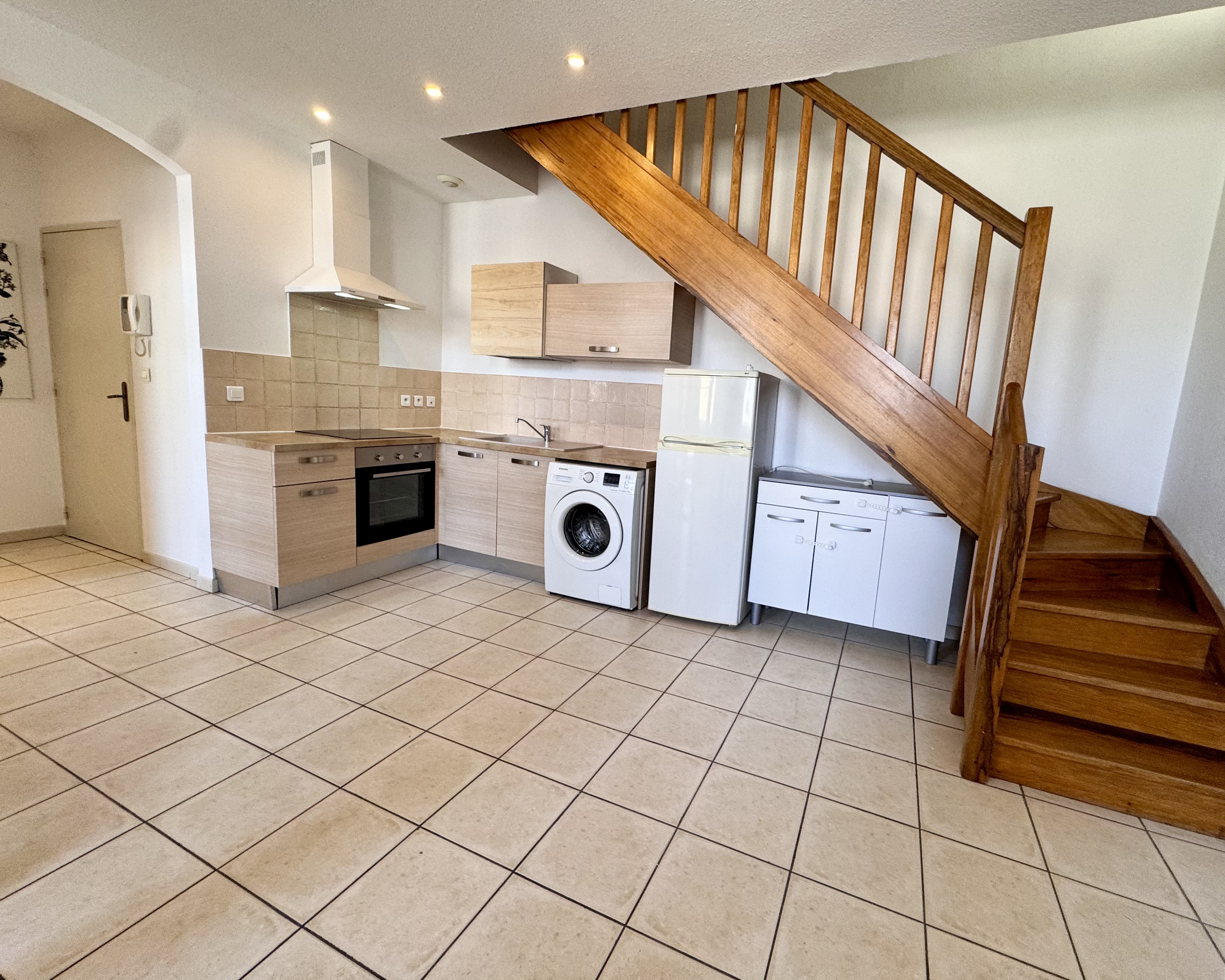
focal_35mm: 15
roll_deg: -3.1
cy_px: 479
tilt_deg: -9.9
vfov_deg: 84.0
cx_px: 669
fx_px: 544
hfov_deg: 96.5
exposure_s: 1/100
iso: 125
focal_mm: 2.22
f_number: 2.2
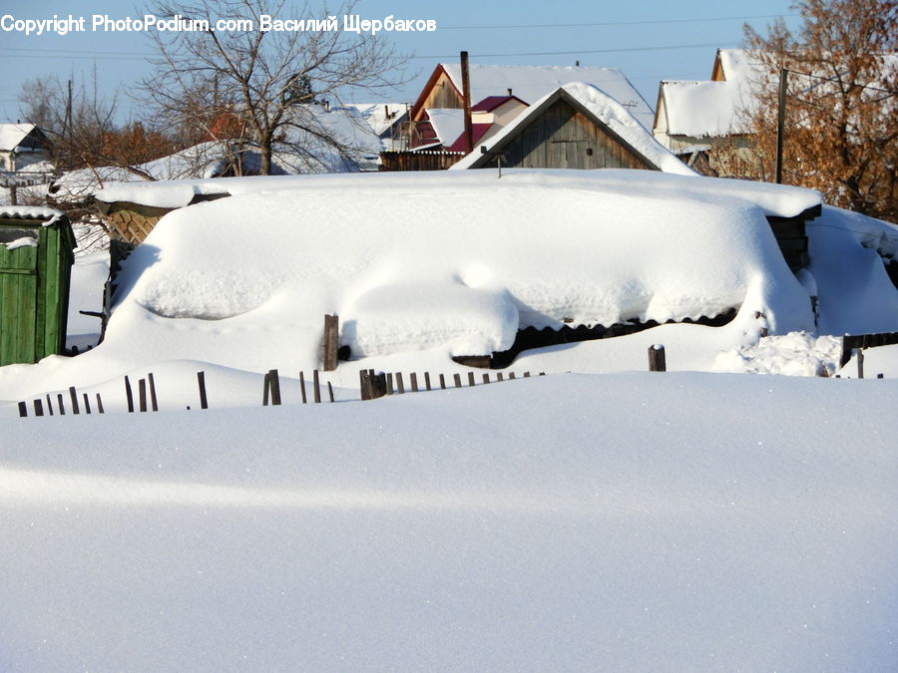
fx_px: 3191
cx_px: 449
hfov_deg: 16.0
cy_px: 336
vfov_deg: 12.0
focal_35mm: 123
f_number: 5.5
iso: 80
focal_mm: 21.79
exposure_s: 1/1000
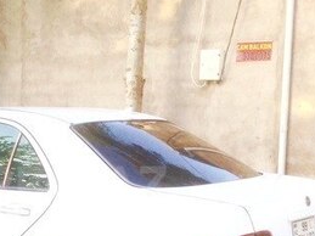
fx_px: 764
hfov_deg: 22.8
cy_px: 184
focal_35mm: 84
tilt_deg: -5.7
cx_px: 43
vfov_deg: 17.4
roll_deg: -1.3
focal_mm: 4.12
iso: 50
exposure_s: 1/167
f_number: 2.4
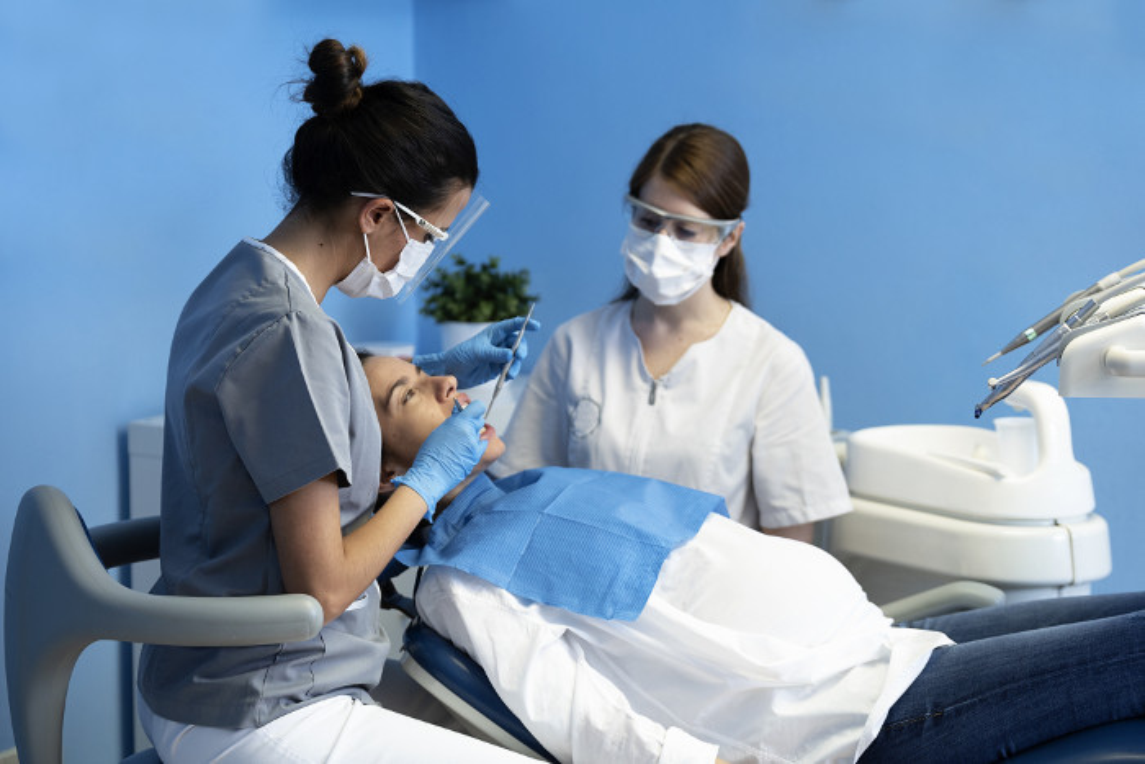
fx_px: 3022
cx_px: 572
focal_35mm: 95
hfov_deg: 21.5
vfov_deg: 14.4
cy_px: 382
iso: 800
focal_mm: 95
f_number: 3.2
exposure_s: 1/200
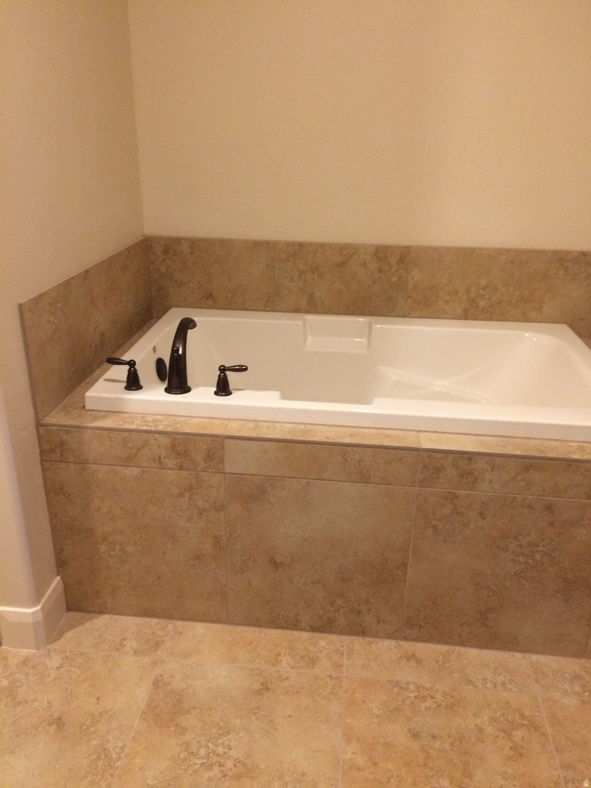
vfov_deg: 61.7
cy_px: 394
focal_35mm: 29
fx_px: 660
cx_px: 296
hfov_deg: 48.2
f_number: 2.2
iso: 200
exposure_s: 1/30
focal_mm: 4.15
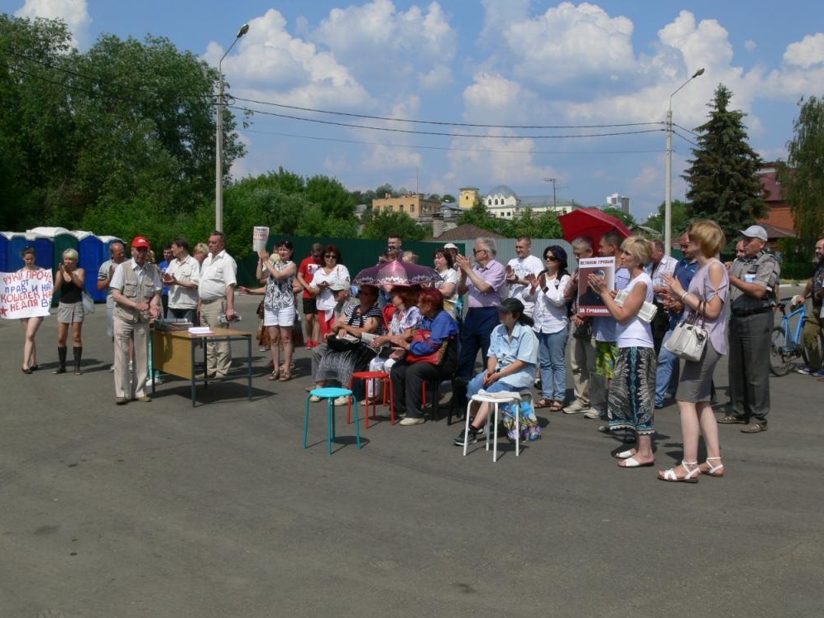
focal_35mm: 36
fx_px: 857
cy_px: 310
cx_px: 402
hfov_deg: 51.3
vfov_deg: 39.7
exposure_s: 1/500
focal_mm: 7.4
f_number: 6.3
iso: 80
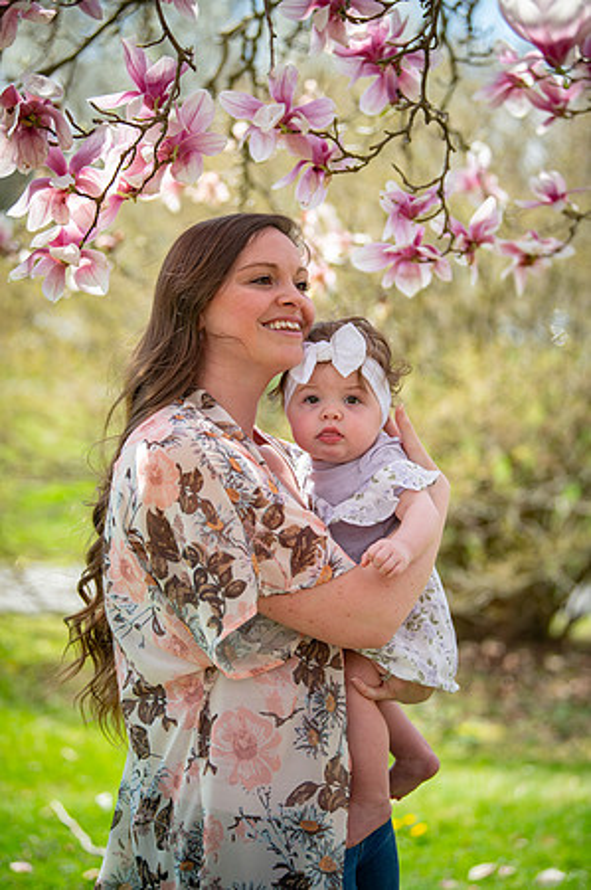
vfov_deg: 27.0
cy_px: 445
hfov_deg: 18.1
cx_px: 296
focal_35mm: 75
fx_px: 1851
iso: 320
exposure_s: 1/2000
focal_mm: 75
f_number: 2.8
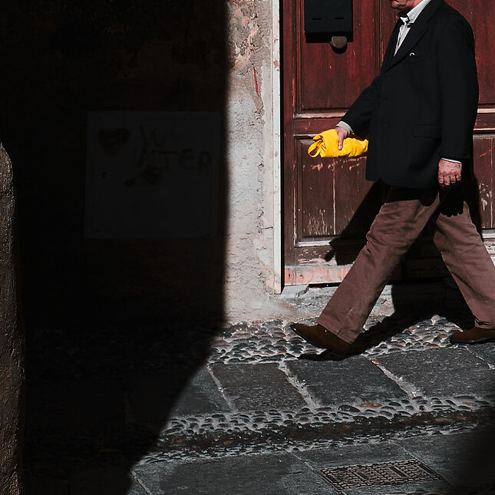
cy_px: -25
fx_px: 2556
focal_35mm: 158
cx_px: 872
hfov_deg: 10.4
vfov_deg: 10.9
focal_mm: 33
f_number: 6.4
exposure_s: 1/2000
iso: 250
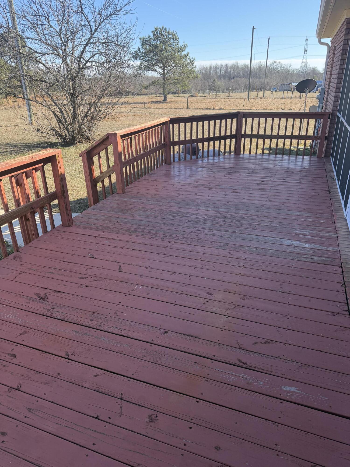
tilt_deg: -24.8
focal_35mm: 24
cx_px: 175
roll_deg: +1.4
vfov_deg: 71.6
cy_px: 234
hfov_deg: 56.8
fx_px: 324
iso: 100
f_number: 1.78
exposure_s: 1/1337
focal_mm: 6.76
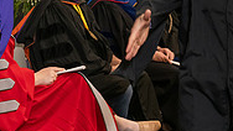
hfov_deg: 11.5
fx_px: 1156
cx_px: 116
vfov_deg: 6.4
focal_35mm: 187
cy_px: -67
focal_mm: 58
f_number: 5
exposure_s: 1/125
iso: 2000
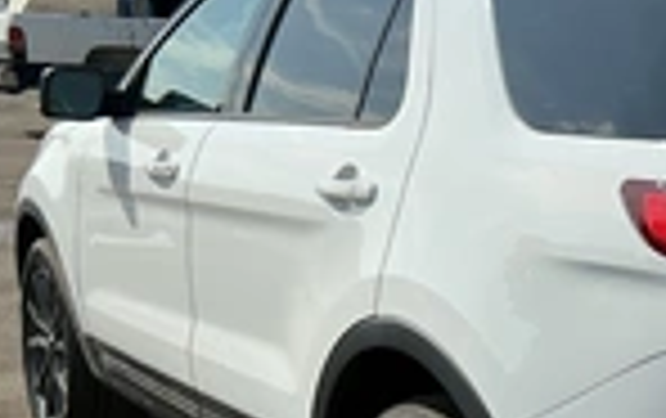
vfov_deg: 16.3
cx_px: 756
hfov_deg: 23.9
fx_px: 1454
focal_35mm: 80
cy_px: 310
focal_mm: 3
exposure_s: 1/2801
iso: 25
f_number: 1.8
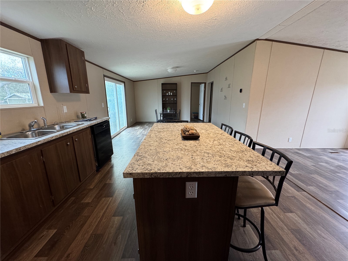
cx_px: 174
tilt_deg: -13.3
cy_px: 130
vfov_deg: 85.7
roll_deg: -0.5
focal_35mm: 14
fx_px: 141
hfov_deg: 102.1
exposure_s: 1/78
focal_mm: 2.22
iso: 320
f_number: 2.2
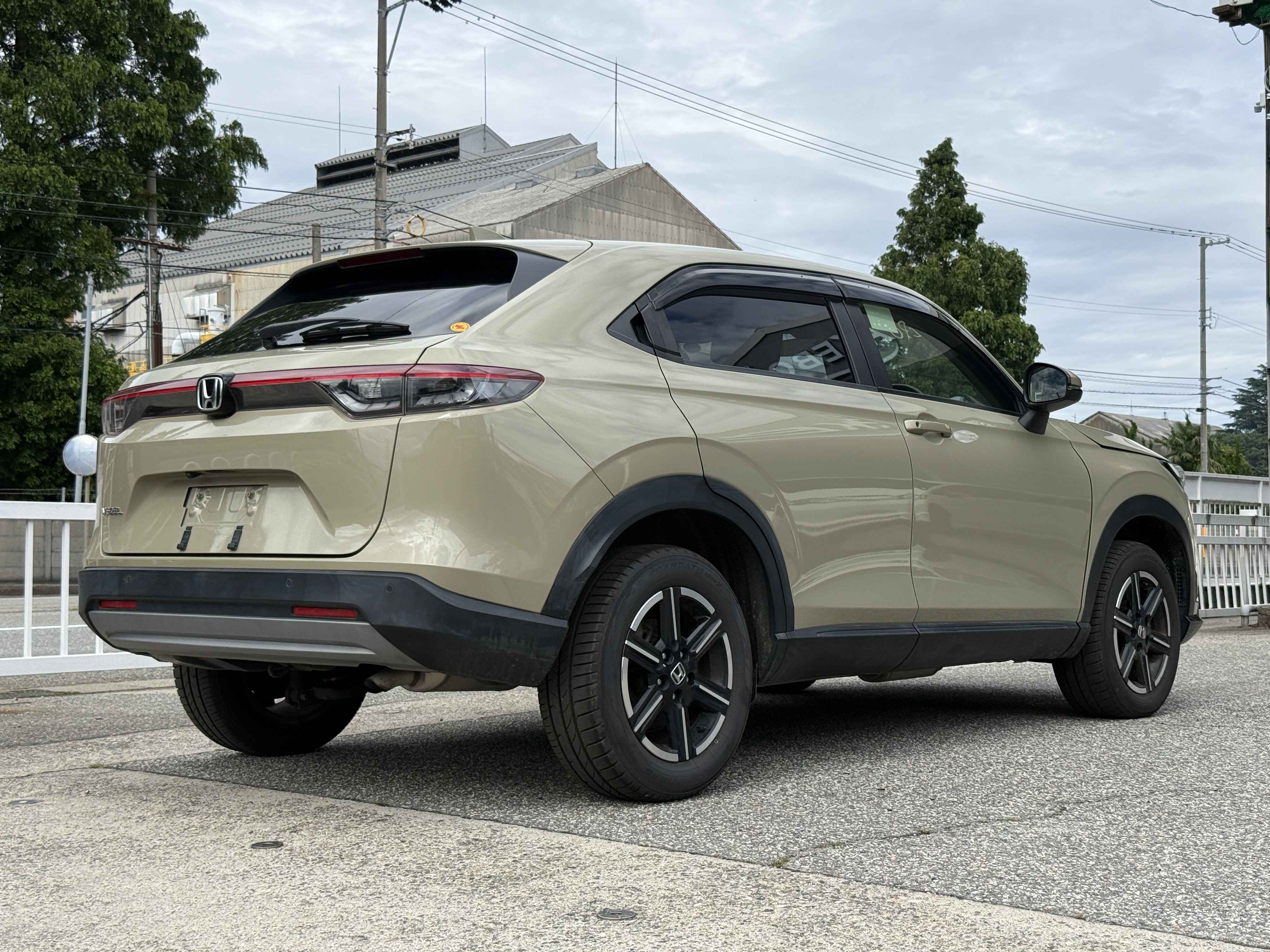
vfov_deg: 30.3
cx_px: 635
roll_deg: -0.2
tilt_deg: +2.3
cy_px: 476
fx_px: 1761
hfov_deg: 39.7
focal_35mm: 48
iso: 80
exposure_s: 1/4587
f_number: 1.78
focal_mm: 6.76
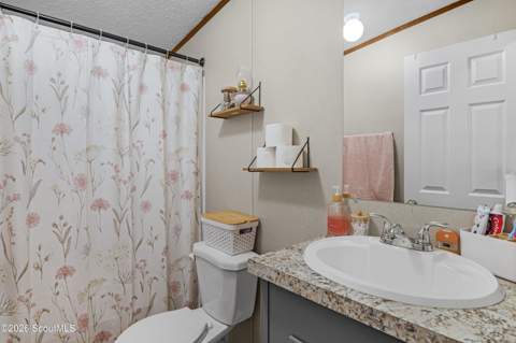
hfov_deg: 95.0
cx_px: 258
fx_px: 236
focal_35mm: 16
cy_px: 172
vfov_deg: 71.9
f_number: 7.1
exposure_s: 1
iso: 100
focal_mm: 11
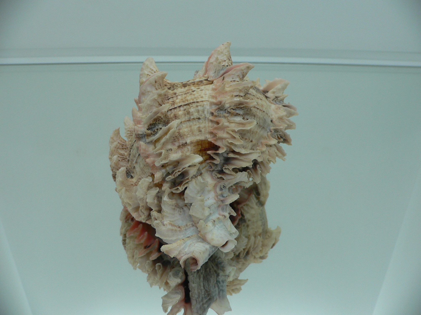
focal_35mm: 35
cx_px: 210
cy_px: 158
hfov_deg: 52.6
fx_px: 426
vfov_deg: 40.7
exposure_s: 1/60
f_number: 2.8
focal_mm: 4.6
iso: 80
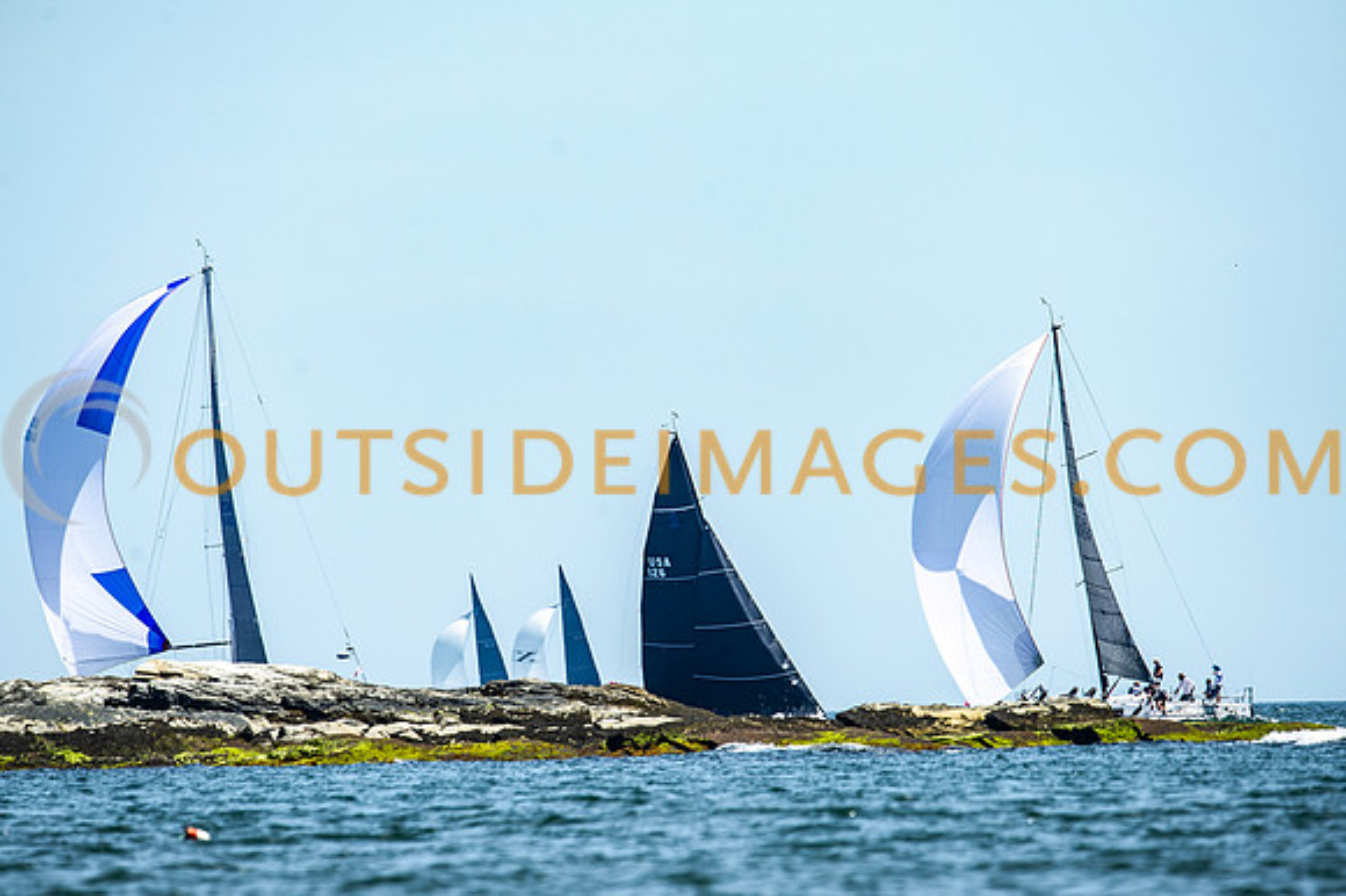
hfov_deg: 3.2
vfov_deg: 2.2
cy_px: 448
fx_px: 23776
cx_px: 673
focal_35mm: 636
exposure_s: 1/2500
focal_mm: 600
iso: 400
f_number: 5.6
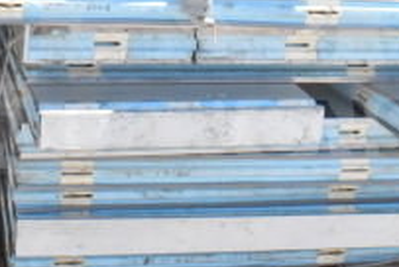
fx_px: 999
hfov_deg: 22.6
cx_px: 208
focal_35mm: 90
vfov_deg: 15.0
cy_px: 19
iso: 6400
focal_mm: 20
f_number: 18
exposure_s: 1/1250
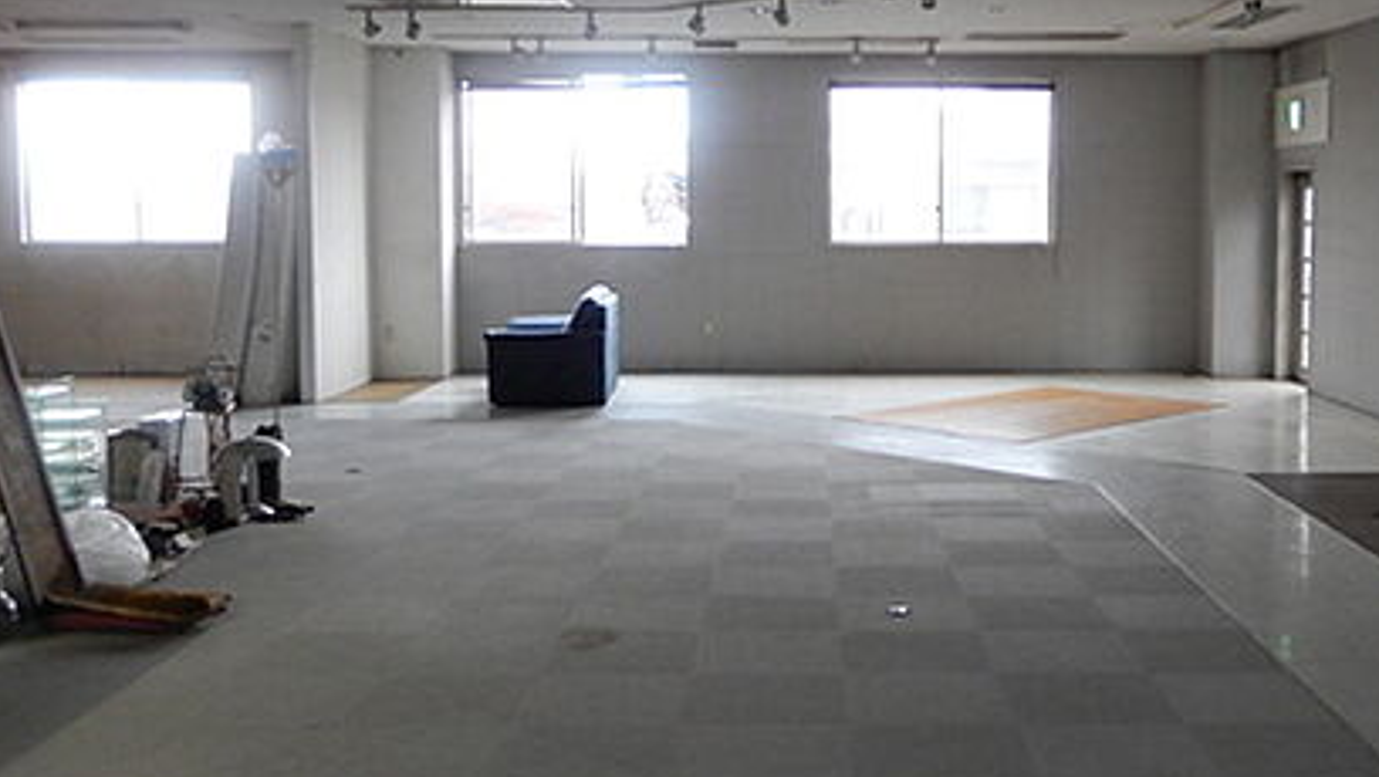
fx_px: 1500
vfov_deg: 29.0
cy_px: 311
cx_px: 831
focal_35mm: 41
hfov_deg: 49.1
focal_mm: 4.3
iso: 400
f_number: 3.4
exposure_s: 1/25
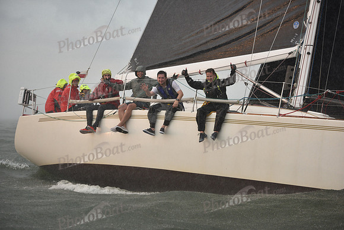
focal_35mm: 110
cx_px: 172
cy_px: 115
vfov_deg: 12.5
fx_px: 1051
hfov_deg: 18.6
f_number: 2.8
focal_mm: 110
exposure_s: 1/500
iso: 400
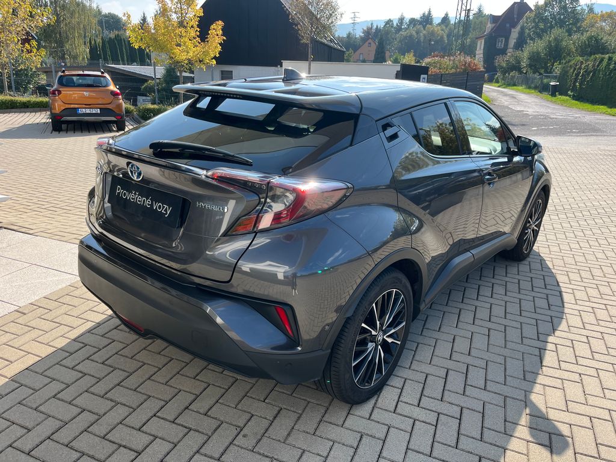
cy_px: 231
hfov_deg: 67.3
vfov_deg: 53.1
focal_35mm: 26
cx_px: 308
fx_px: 463
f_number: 1.6
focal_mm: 5.1
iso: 50
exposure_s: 1/1266
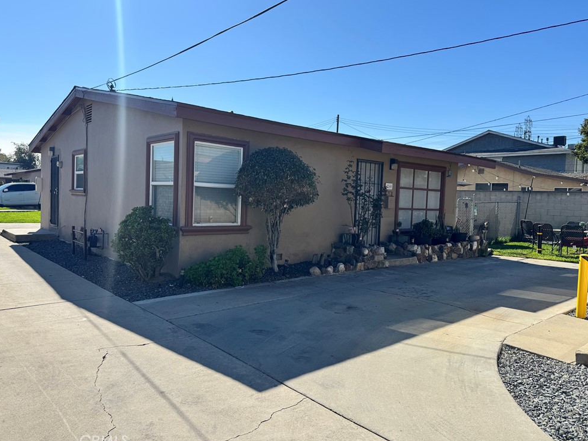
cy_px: 220
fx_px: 425
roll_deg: -2.3
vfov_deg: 54.9
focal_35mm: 25
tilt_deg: -2.9
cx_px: 294
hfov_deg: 69.4
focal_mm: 6.76
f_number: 1.78
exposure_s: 1/5348
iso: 80
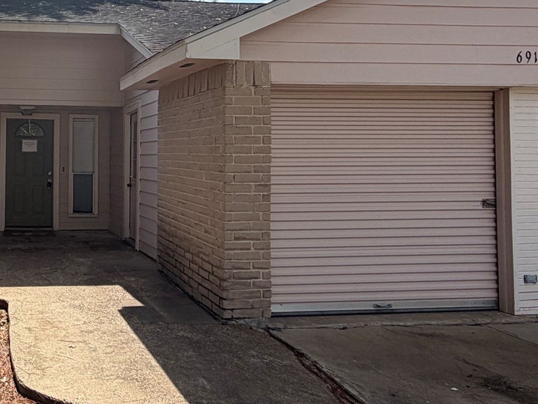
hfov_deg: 46.5
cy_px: 148
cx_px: 58
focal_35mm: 36
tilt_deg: +0.8
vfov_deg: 39.4
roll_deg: +0.0
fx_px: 560
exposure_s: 1/789
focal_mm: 2.22
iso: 25
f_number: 2.2
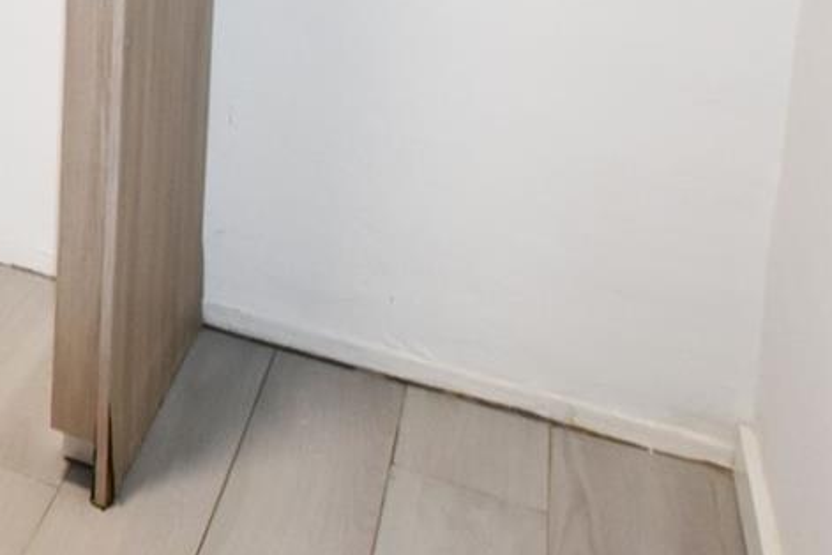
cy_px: -253
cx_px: -311
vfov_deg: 22.3
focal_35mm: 51
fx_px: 1179
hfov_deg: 29.3
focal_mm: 10
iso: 800
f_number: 4.5
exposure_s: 1/80
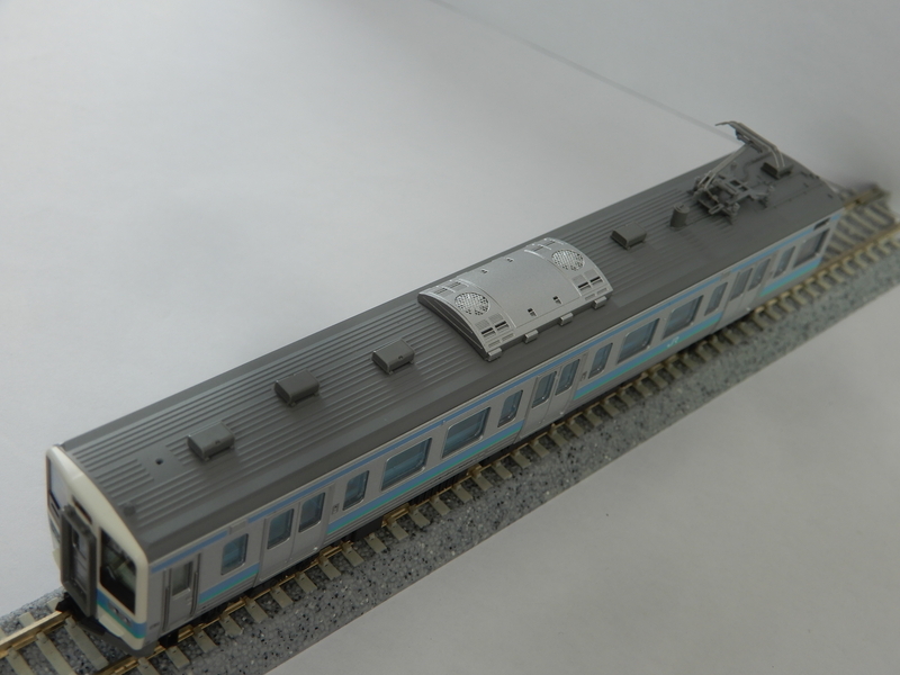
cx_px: 450
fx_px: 1300
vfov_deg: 29.1
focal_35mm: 50
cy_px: 338
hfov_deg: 38.2
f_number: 4
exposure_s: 1/50
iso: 80
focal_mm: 8.9
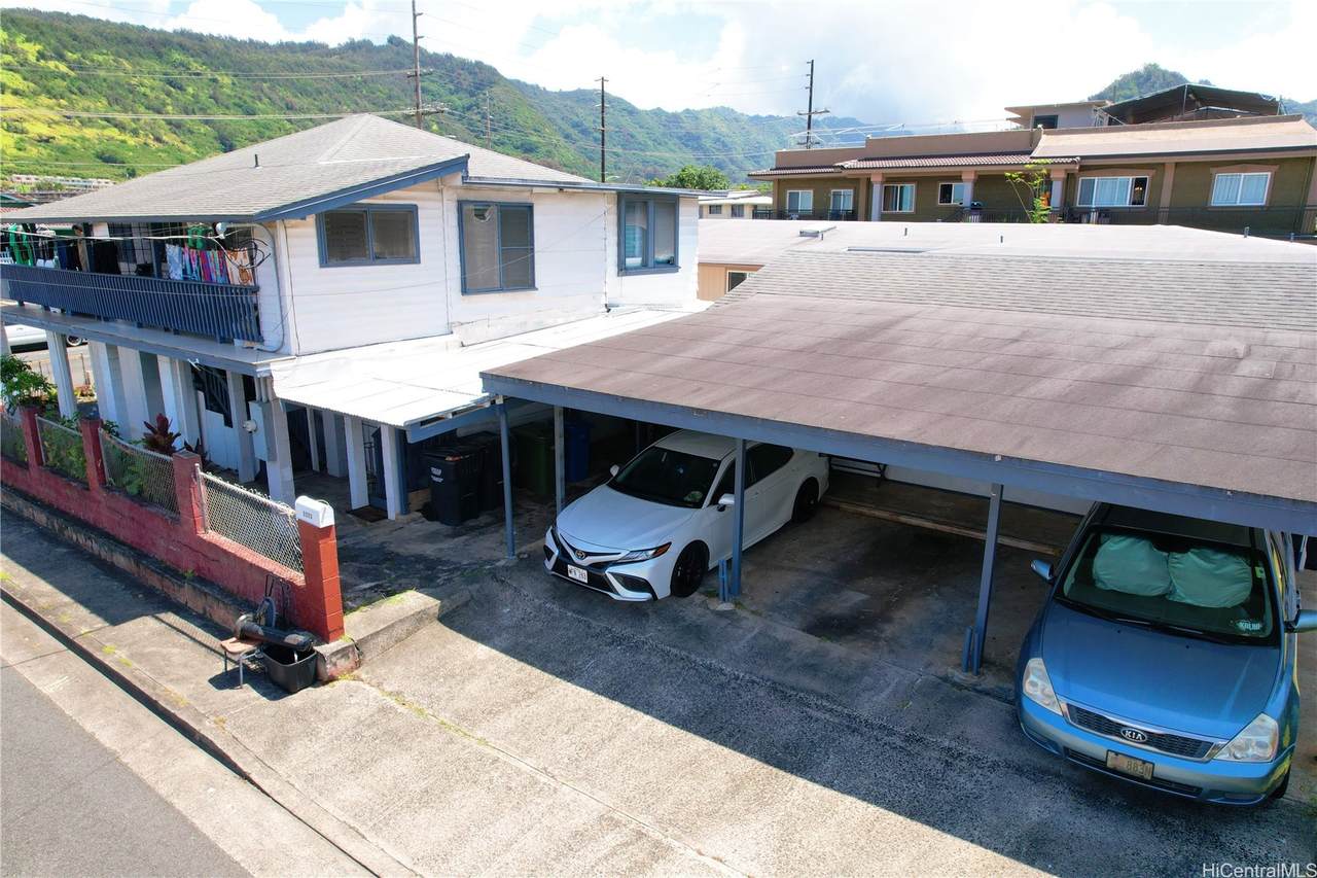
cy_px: 439
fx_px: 805
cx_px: 658
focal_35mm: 22
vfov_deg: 57.2
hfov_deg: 78.6
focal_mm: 8.38
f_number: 2.8
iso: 110
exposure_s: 1/1000
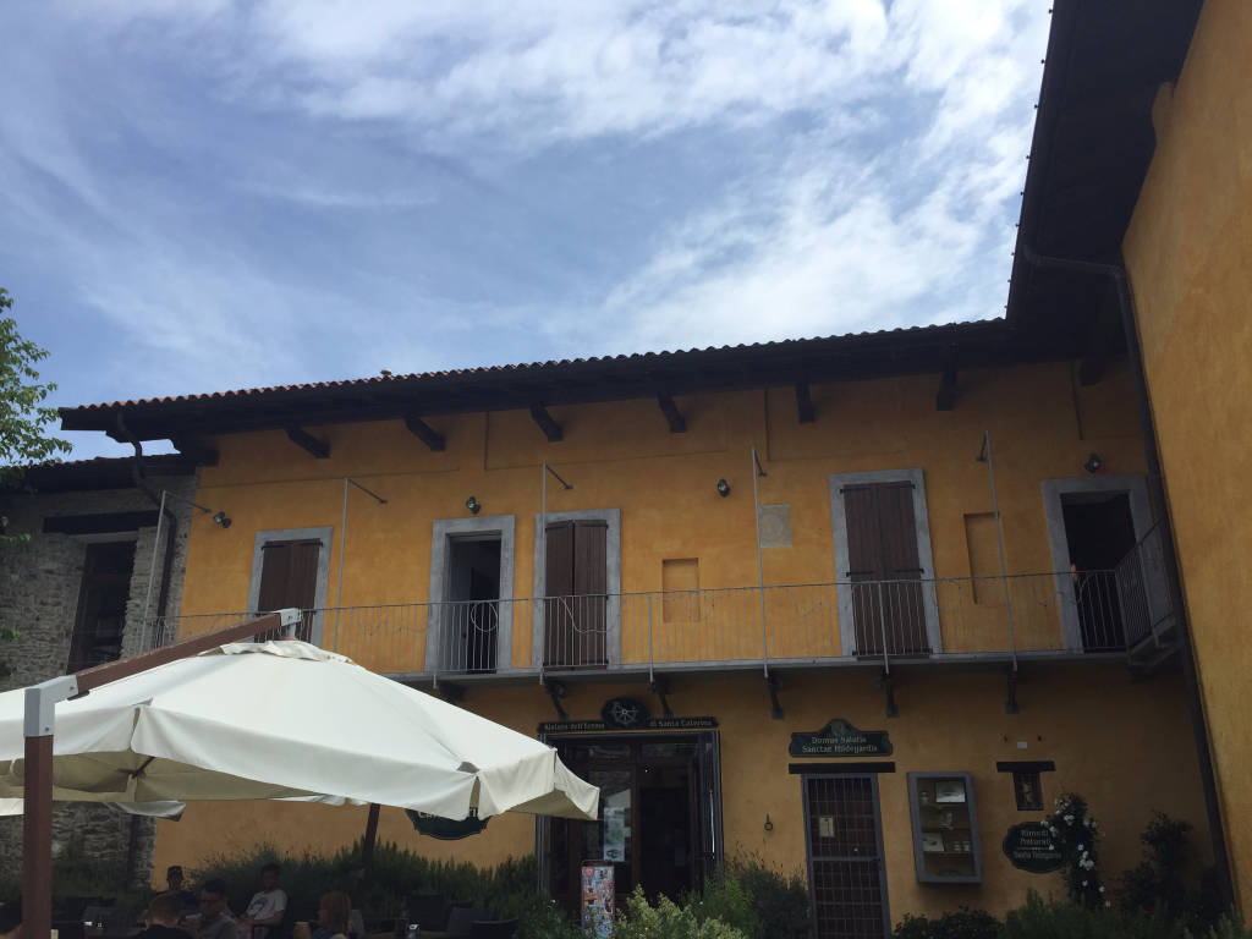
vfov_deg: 48.2
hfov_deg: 61.7
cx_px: 626
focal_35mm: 29
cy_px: 470
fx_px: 1049
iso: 32
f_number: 2.2
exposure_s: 1/1799
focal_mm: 4.15
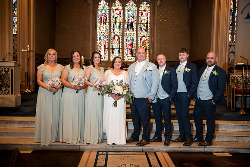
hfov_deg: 54.4
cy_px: 84
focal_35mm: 35
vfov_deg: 37.9
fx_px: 243
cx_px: 125
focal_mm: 35
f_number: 3.5
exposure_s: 1/160
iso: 800
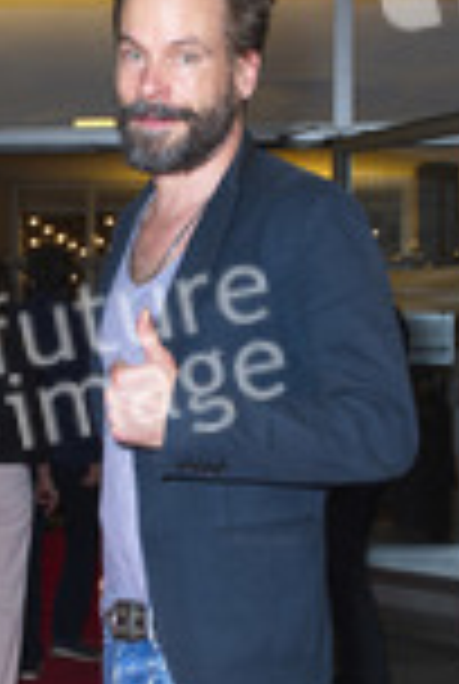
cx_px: 187
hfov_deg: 21.6
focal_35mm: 63
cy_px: 598
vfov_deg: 30.6
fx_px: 1199
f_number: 5
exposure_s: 1/160
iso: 400
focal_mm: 24
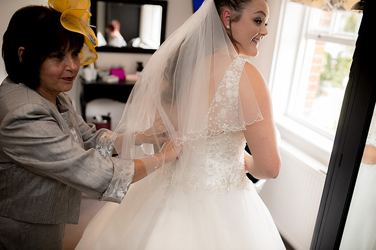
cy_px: 125
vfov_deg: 37.8
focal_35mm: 35
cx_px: 188
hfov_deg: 54.5
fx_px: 365
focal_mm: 35
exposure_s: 1/125
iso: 250
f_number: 2.5
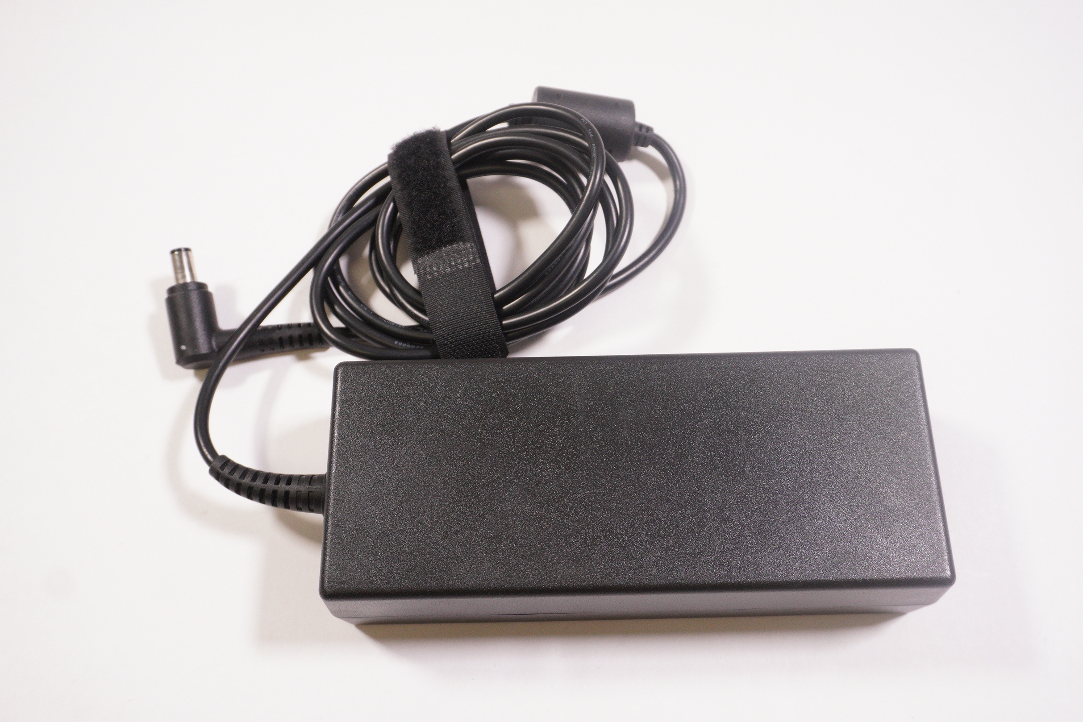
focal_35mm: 36
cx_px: 557
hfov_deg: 53.7
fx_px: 1068
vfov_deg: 37.4
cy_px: 365
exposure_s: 1/250
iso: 1250
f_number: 5.6
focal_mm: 23
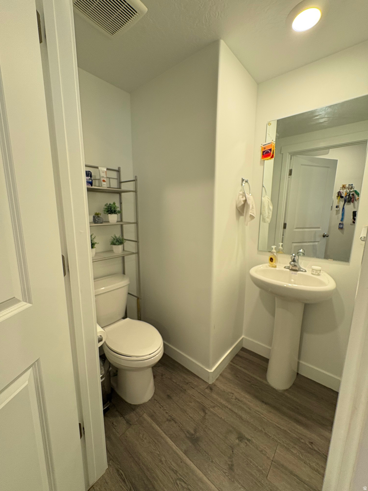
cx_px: 184
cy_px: 246
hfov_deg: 85.7
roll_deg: -0.2
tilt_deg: -10.7
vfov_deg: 102.1
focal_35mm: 14
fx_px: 198
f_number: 2.2
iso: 250
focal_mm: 2.22
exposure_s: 1/60
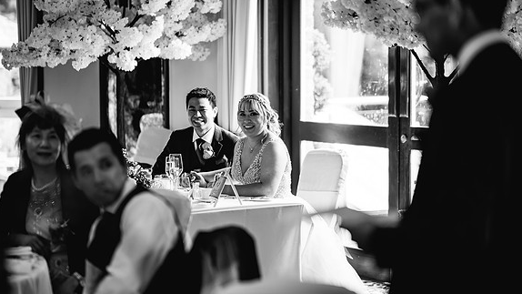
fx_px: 1246
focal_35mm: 90
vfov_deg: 13.4
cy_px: 128
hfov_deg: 23.7
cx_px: 259
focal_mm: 85
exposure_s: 1/250
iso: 125
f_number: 1.4
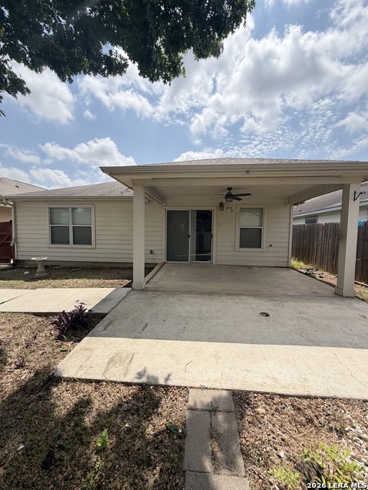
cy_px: 245
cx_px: 184
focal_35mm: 14
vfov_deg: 102.1
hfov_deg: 85.7
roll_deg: +0.0
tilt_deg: -3.0
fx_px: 198
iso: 32
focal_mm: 2.22
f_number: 2.2
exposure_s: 1/1125
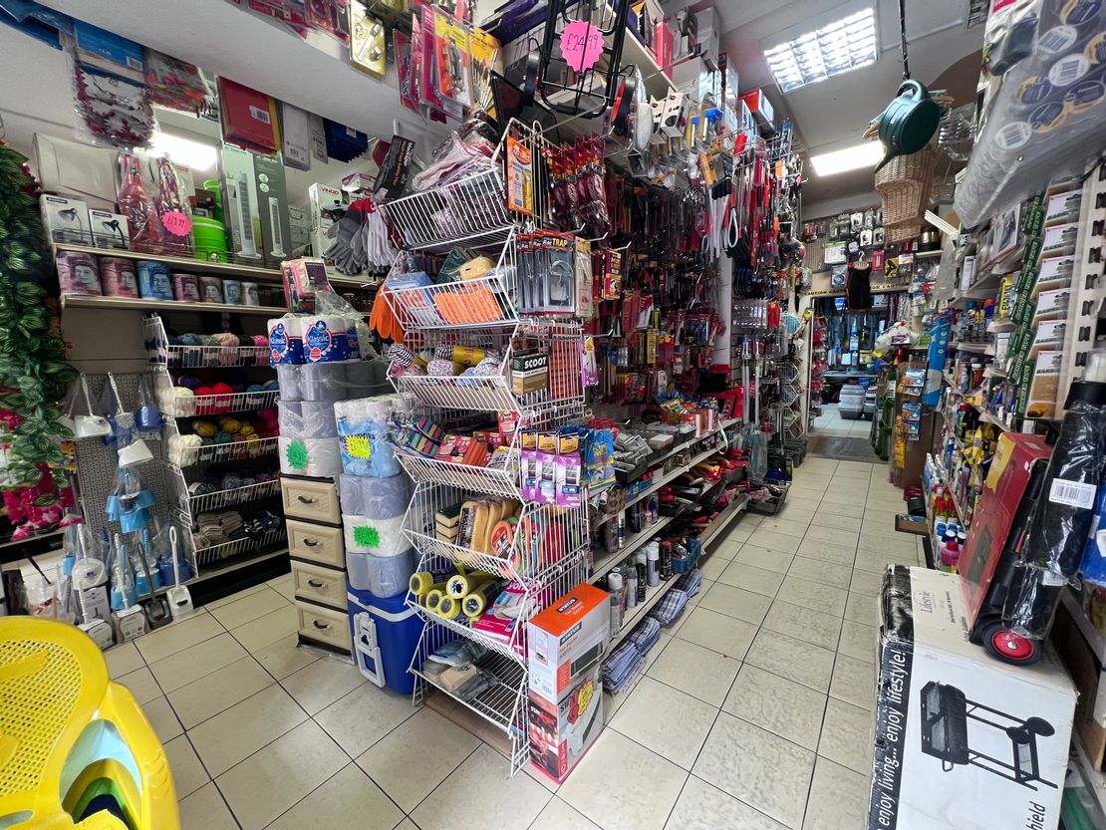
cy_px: 415
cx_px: 553
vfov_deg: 89.9
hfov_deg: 106.2
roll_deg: +1.5
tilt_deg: -8.7
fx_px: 415
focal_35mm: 13
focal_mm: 1.57
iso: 125
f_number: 1.8
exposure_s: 1/50
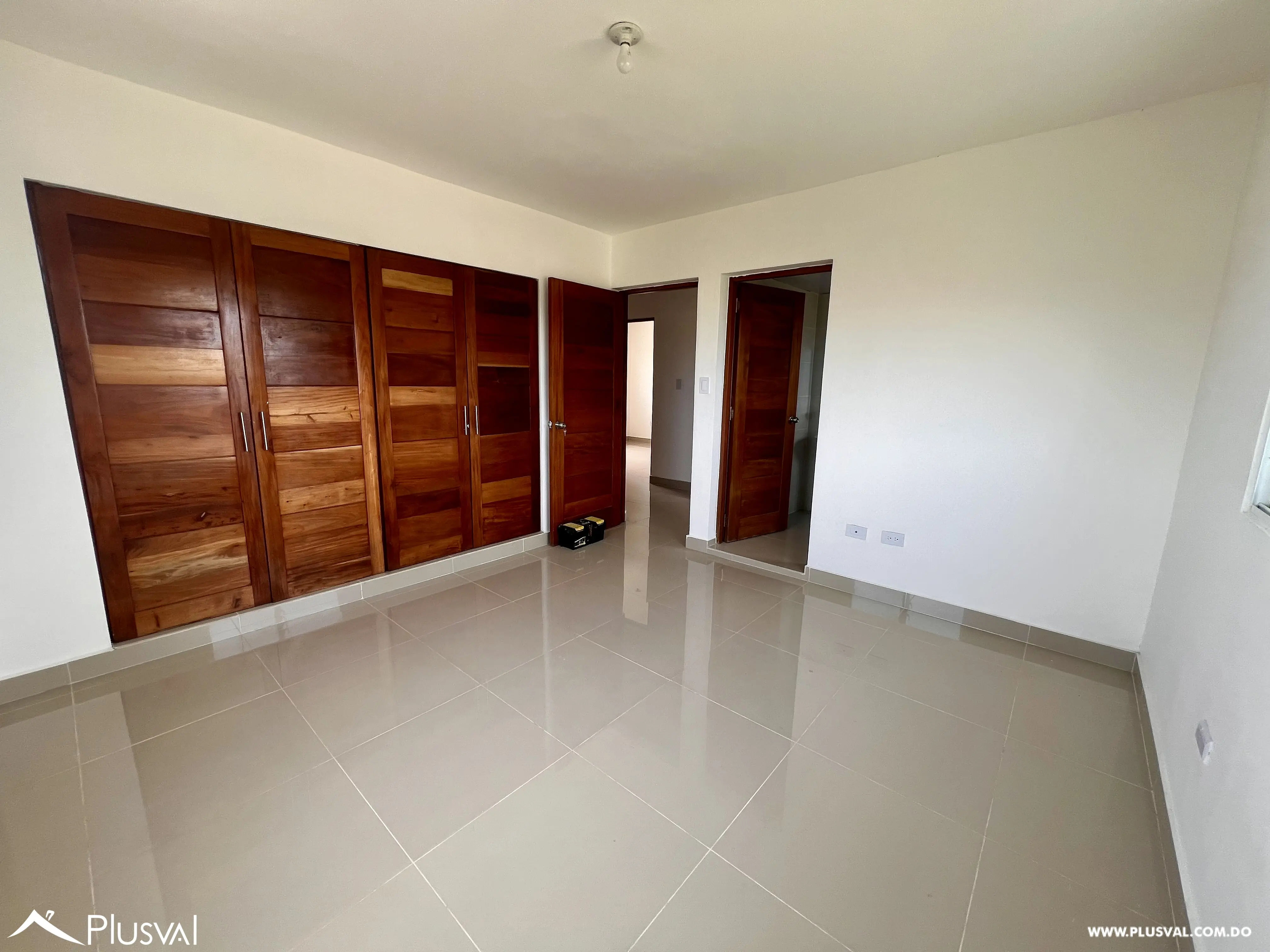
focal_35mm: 13
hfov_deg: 106.2
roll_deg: -0.7
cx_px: 635
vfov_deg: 89.9
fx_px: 477
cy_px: 476
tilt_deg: -11.5
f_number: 1.8
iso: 32
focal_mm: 1.57
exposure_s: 1/123
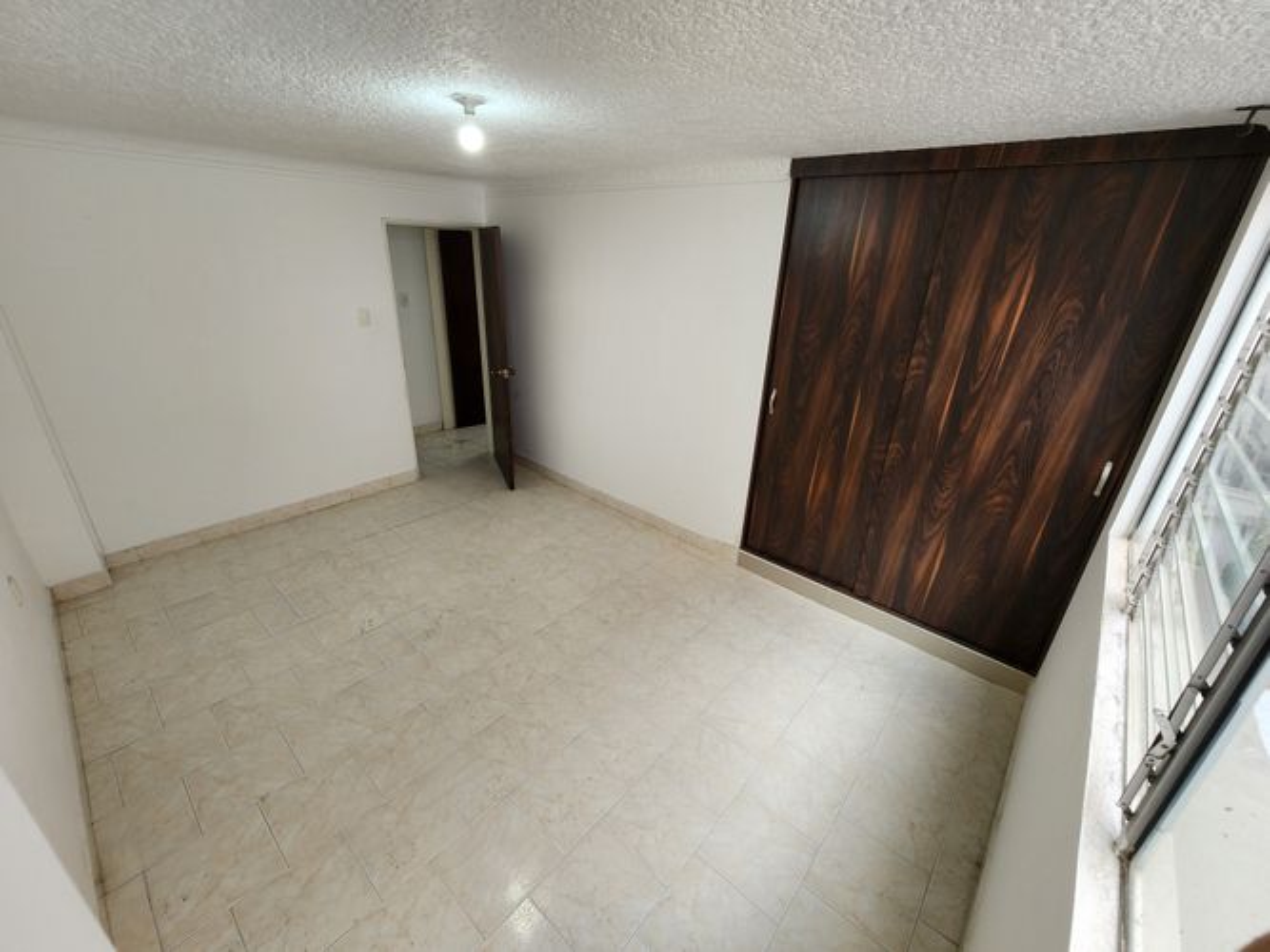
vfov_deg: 89.9
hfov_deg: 106.2
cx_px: 635
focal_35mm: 13
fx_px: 477
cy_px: 476
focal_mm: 2.2
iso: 64
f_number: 2.2
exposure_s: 1/60
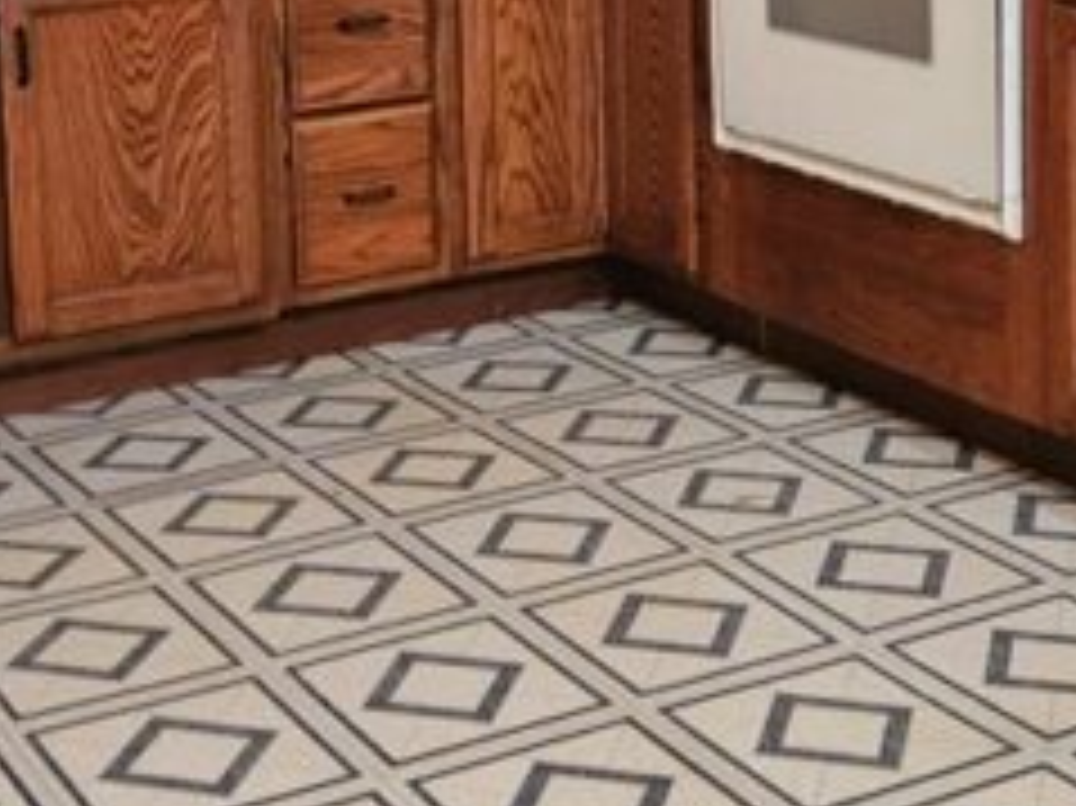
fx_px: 2392
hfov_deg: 25.3
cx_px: 477
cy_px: -108
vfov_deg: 18.3
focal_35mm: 77
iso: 1600
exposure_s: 1/15
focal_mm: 5.4
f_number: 1.8
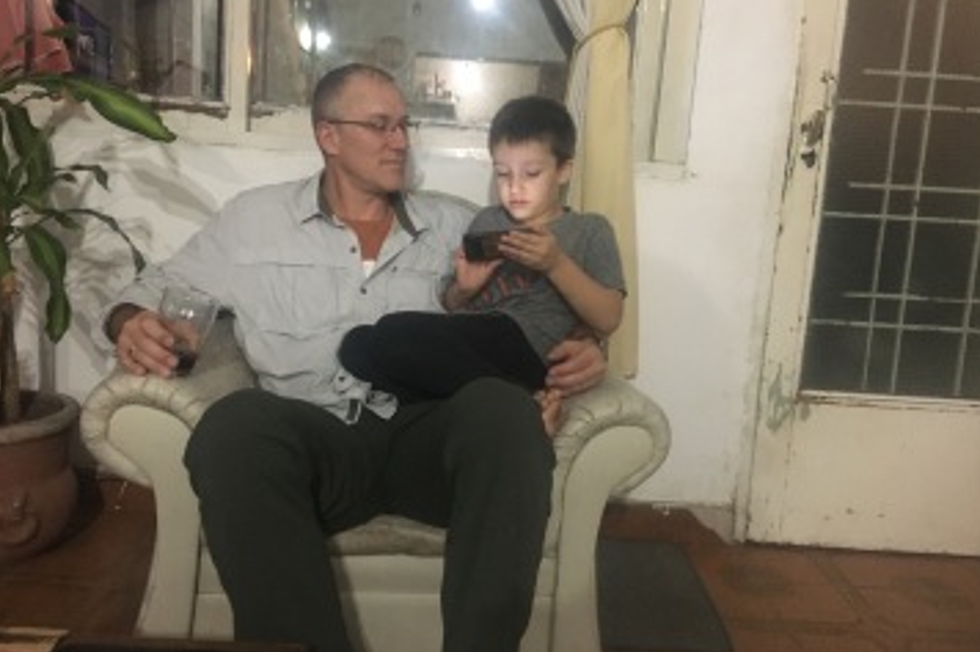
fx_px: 843
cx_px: 496
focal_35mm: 31
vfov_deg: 42.3
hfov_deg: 60.3
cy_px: 303
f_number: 2.2
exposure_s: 1/17
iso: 500
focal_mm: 4.15
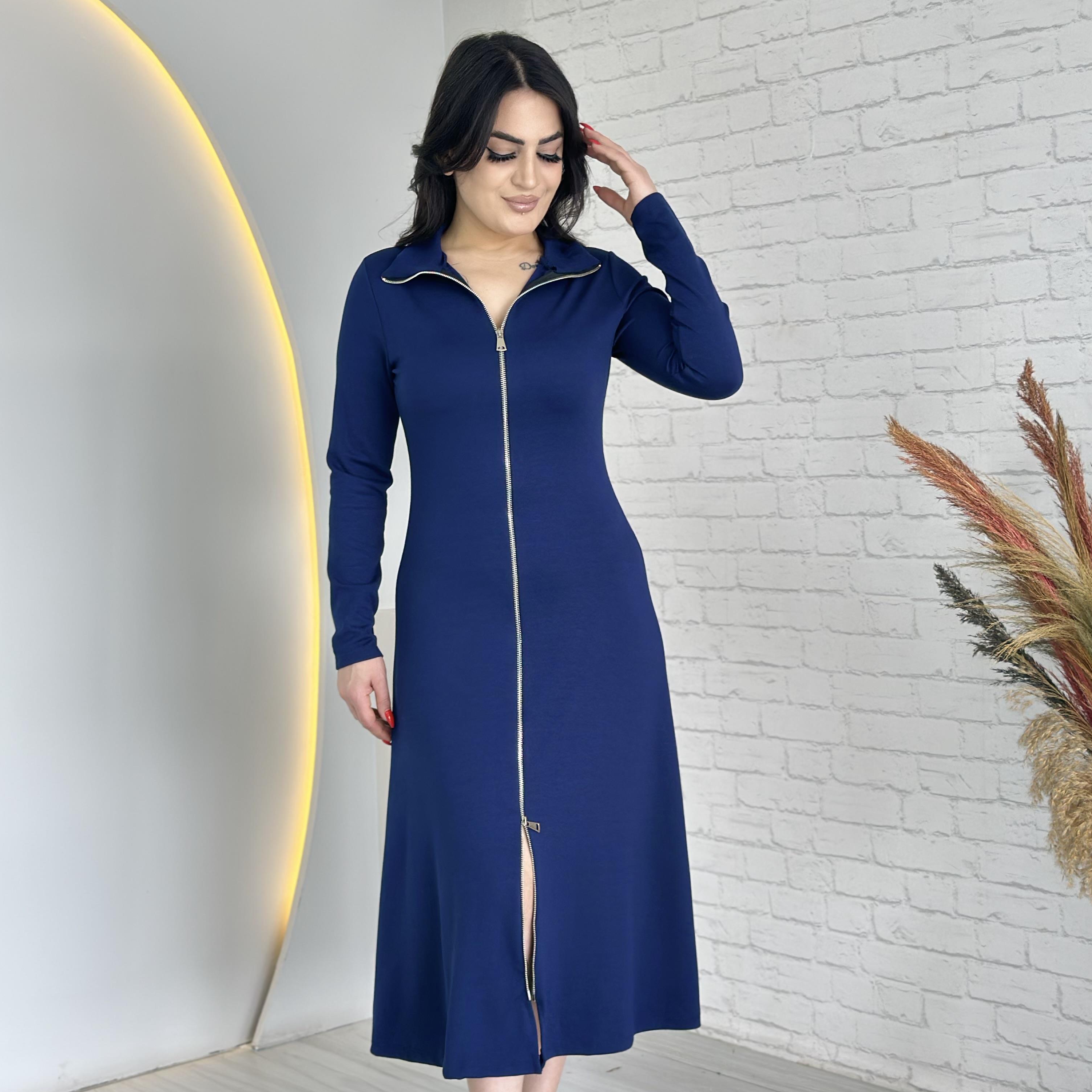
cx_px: 544
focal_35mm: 57
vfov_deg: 29.9
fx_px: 2034
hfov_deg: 30.0
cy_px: 674
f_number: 1.78
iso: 80
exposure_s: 1/100
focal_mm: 6.86
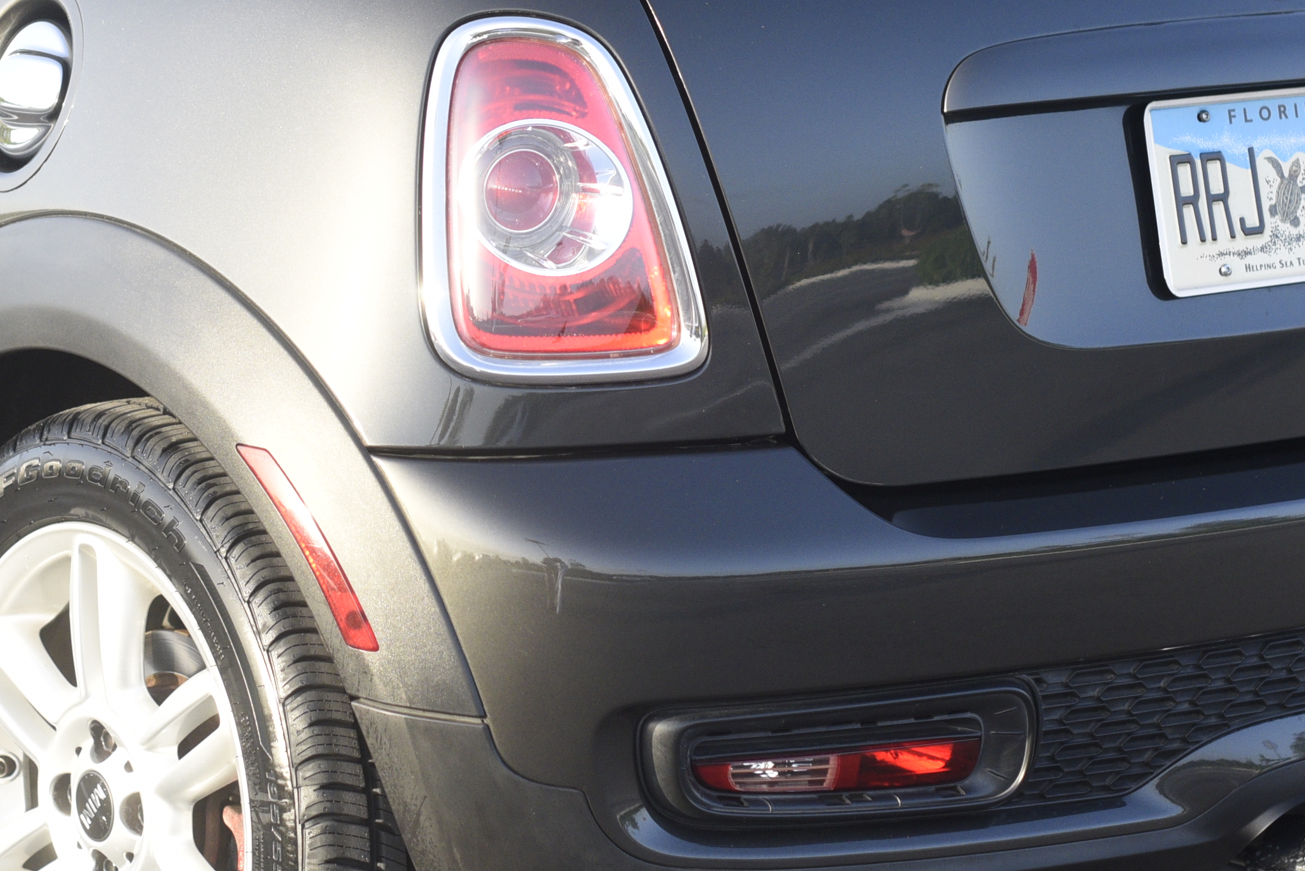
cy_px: 211
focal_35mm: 124
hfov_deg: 16.4
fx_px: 4496
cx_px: 354
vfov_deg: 11.0
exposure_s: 1/2500
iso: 800
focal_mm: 50
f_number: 2.8
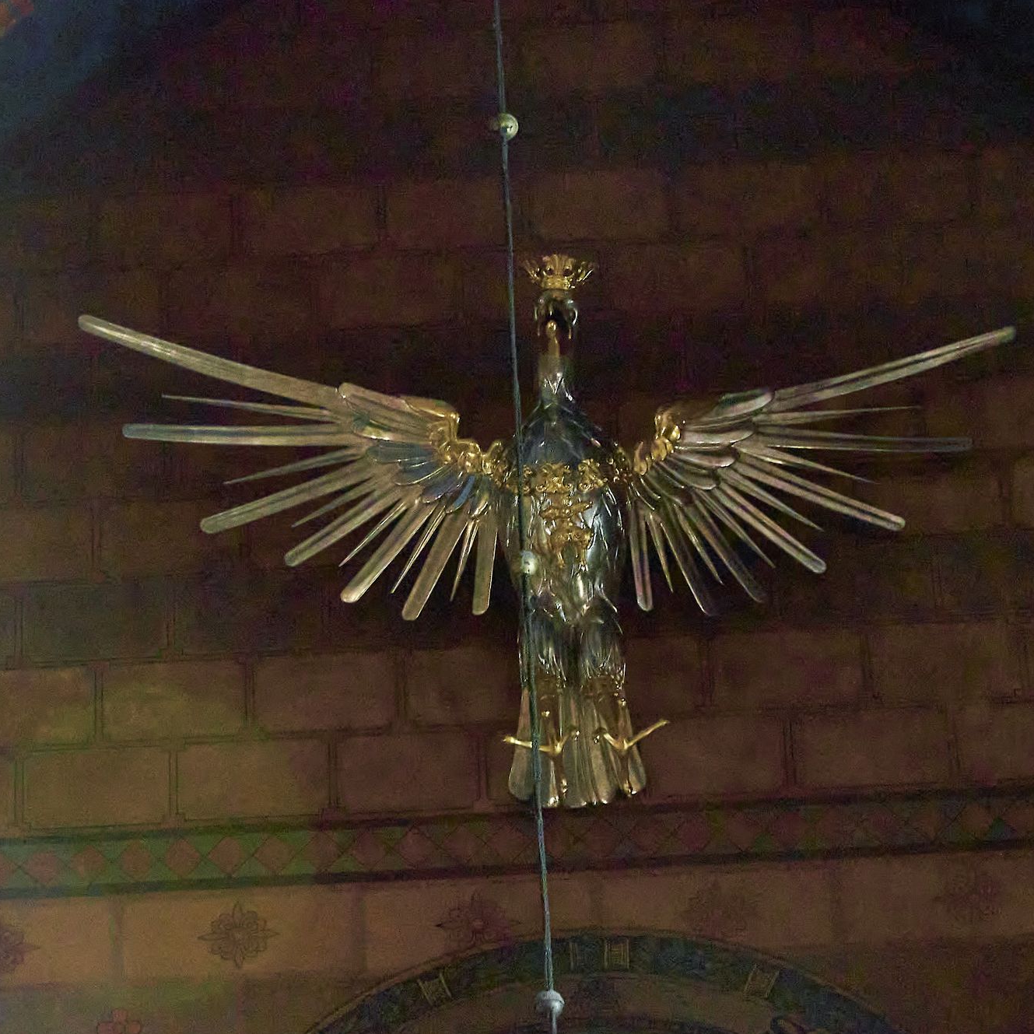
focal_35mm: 188
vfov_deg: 9.3
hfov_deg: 9.3
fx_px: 6353
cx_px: 563
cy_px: 517
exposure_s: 1/50
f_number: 10
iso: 51200
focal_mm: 98
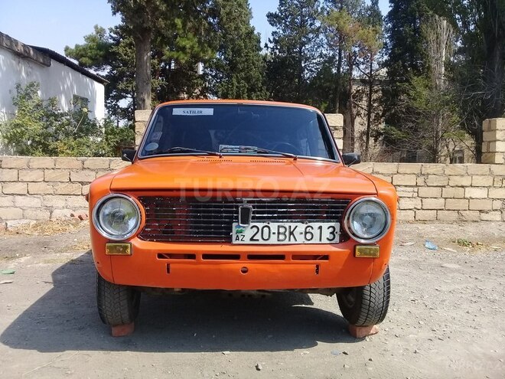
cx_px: 252
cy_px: 190
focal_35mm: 31
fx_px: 452
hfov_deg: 58.4
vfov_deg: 45.4
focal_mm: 3.3
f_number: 2.2
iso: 50
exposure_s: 1/858
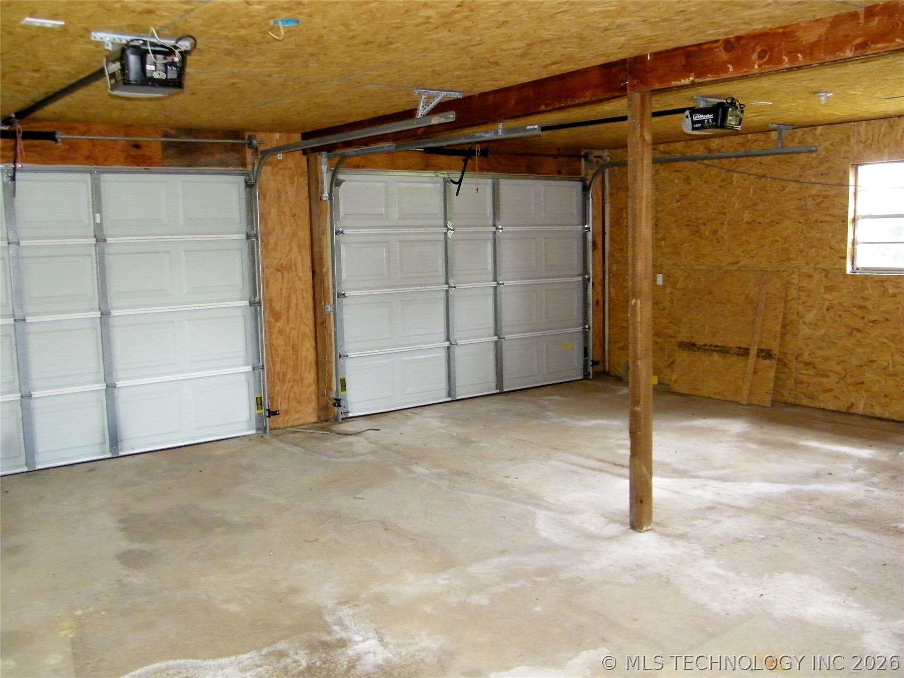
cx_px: 452
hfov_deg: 56.8
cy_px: 339
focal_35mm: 32
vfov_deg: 44.2
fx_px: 836
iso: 250
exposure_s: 1/30
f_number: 3.6
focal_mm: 5.6
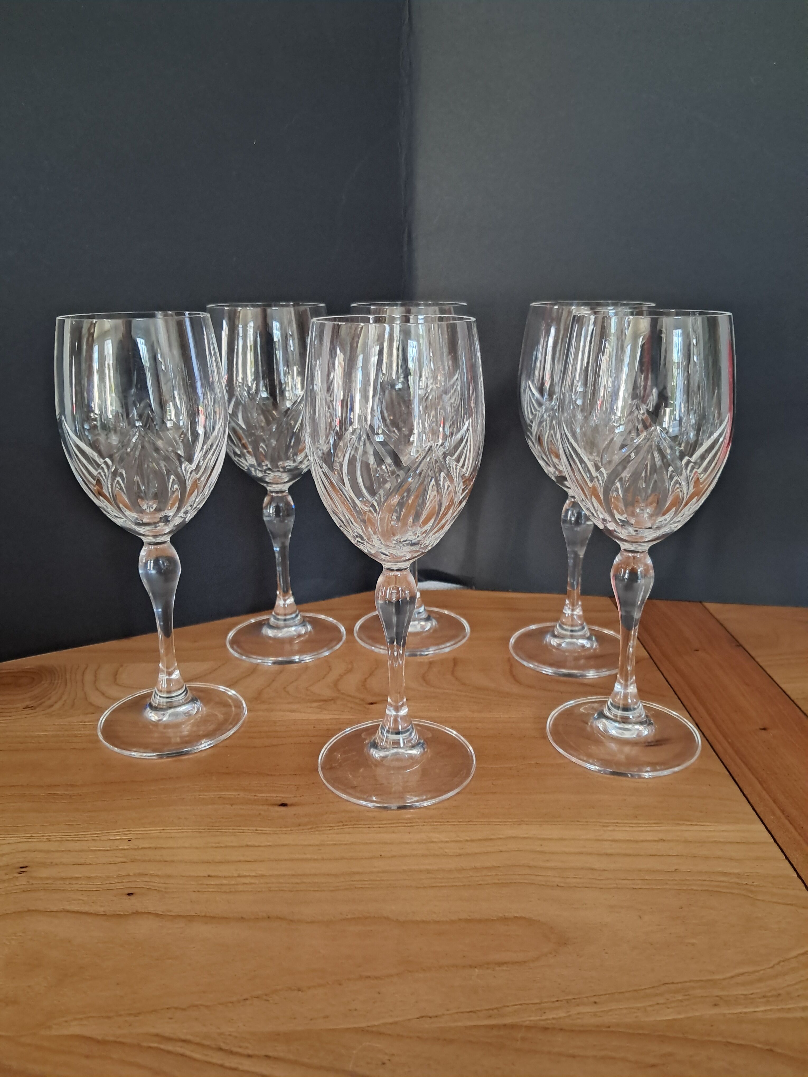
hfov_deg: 51.4
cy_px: 538
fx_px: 840
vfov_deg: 65.3
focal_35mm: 27
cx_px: 404
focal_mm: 4
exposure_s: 1/50
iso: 640
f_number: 1.8
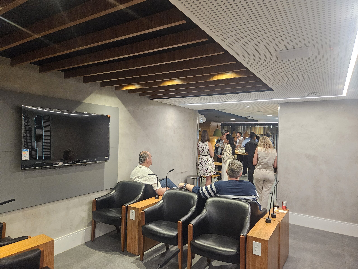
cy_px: 134
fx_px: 238
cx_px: 179
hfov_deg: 73.9
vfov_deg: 58.9
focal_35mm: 23
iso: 800
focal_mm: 5.4
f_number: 1.8
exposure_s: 1/120
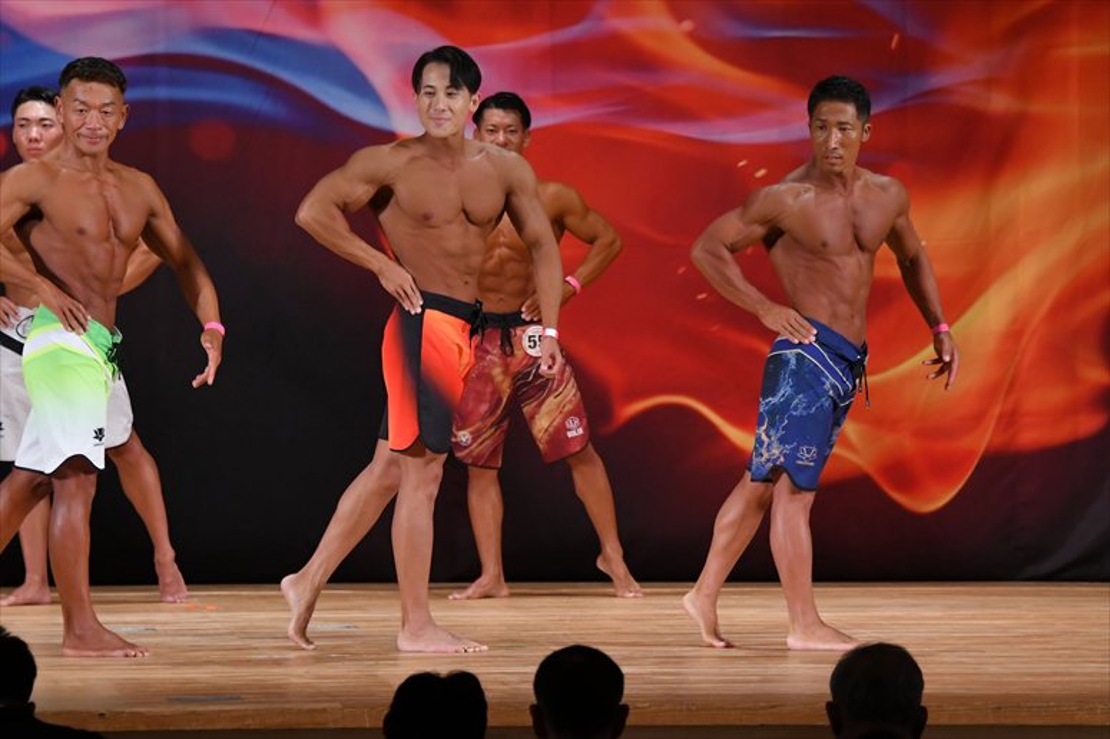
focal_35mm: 240
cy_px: 370
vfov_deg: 5.7
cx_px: 555
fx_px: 7396
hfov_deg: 8.6
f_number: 5.6
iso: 3200
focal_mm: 160
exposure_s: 1/400
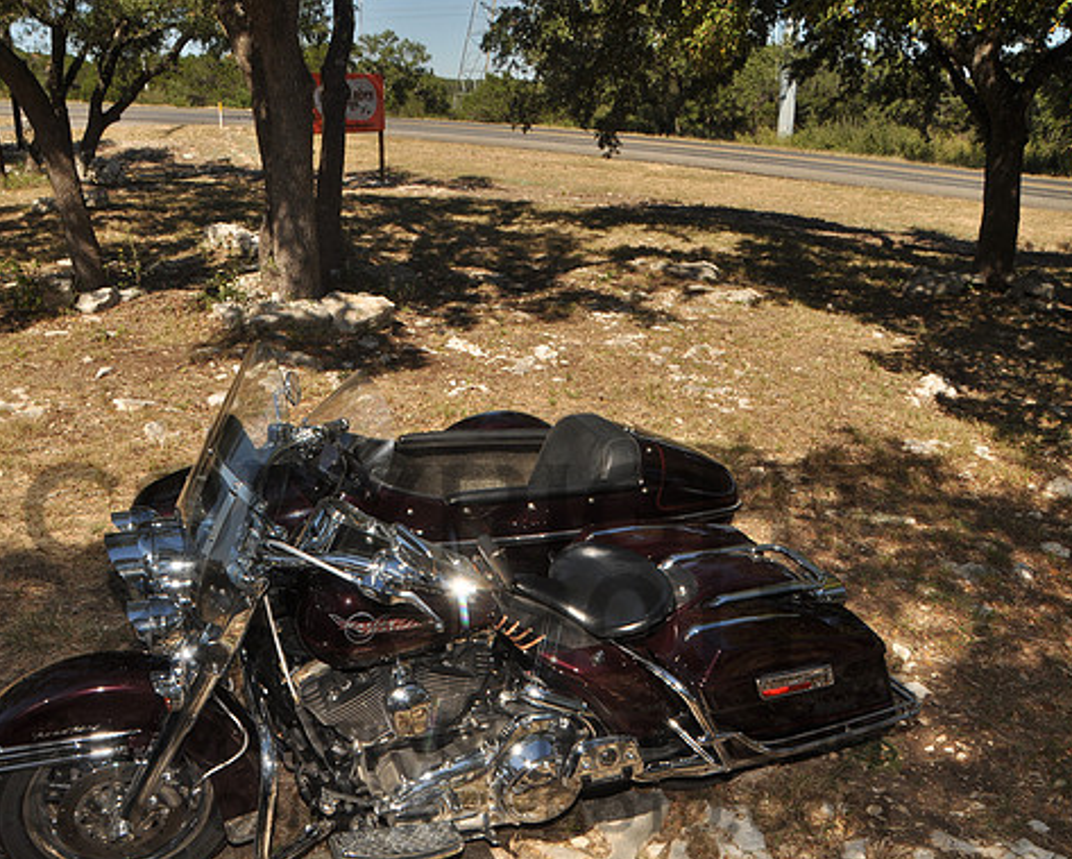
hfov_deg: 56.9
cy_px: 434
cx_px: 453
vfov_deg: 47.2
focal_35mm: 31
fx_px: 984
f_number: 16
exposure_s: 1/200
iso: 200
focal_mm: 18
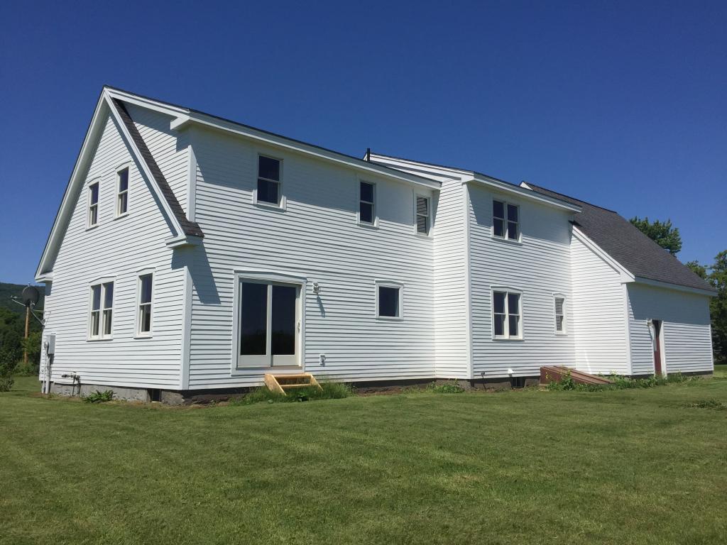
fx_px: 609
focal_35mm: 29
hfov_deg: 61.7
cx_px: 364
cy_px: 272
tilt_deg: +7.0
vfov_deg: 48.2
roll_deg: -0.5
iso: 32
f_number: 2.2
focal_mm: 4.15
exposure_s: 1/4950
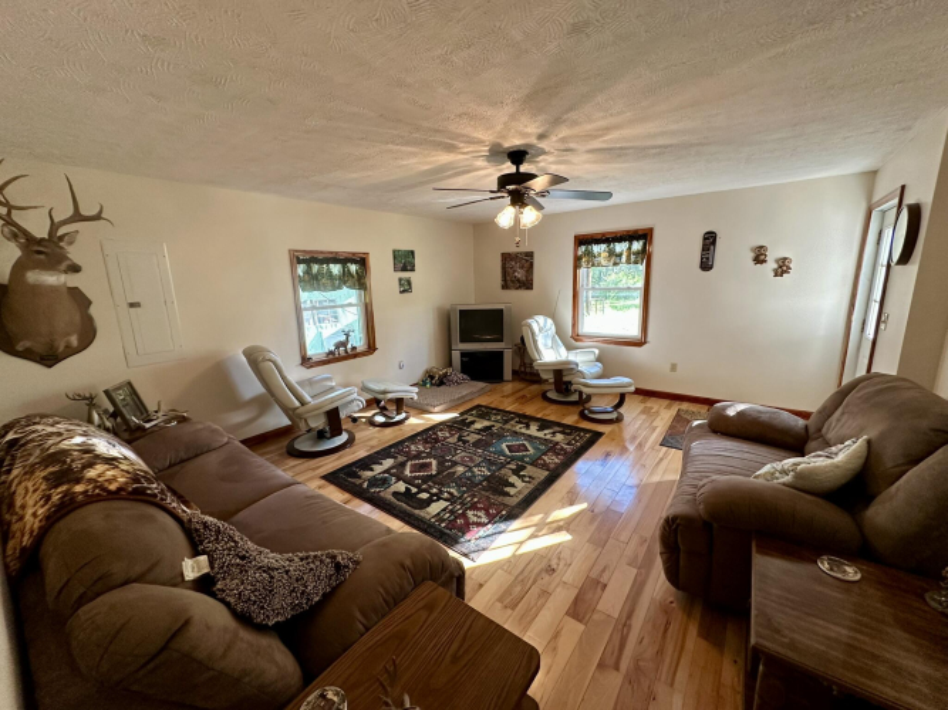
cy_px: 355
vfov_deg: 85.7
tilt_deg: -12.6
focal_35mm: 14
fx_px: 383
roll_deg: +1.1
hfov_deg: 102.1
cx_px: 474
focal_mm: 2.22
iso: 200
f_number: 2.2
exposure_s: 1/60
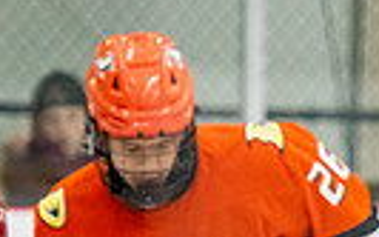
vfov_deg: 1.6
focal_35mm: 810
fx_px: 8363
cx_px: 492
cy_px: 456
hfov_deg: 2.6
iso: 2500
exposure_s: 1/640
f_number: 3.2
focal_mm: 130
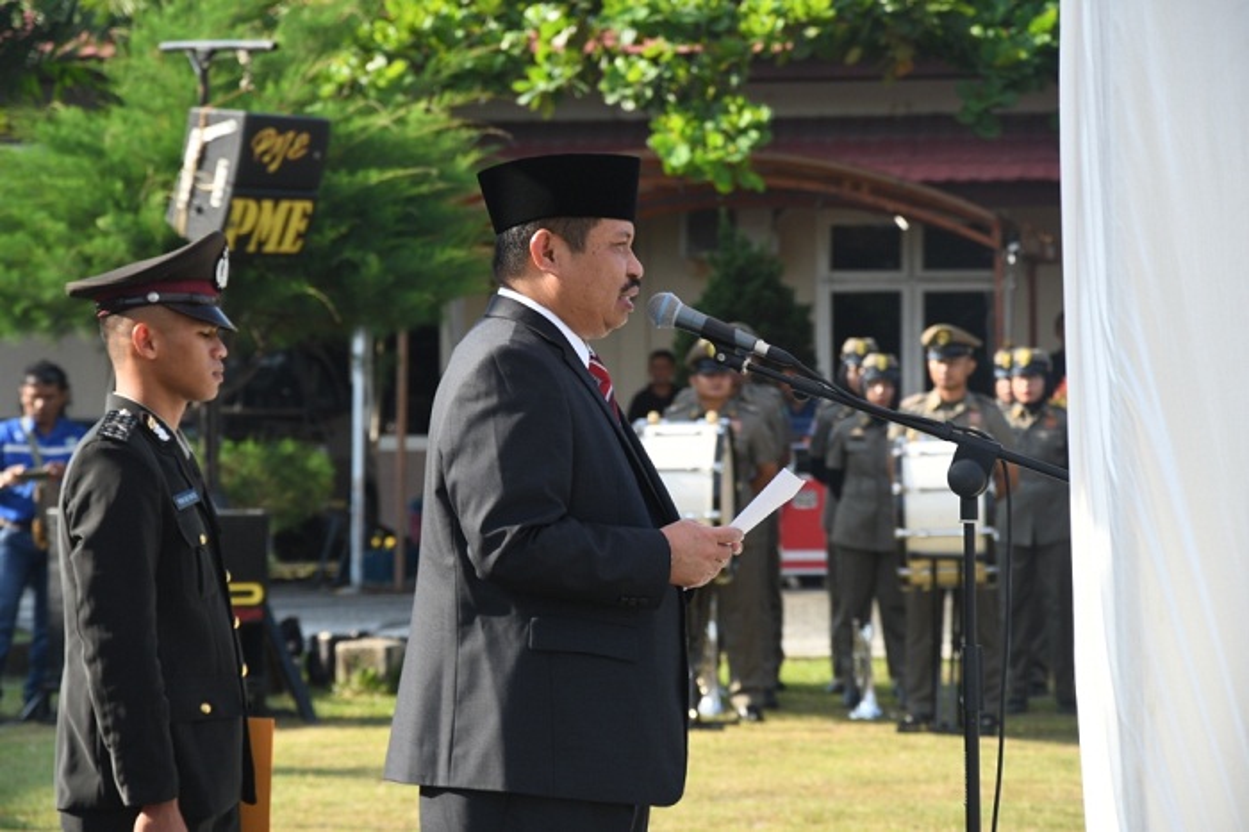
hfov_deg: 13.1
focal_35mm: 157
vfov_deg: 8.7
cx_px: 624
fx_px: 5444
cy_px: 416
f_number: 7.1
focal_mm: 105
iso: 100
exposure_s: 1/100
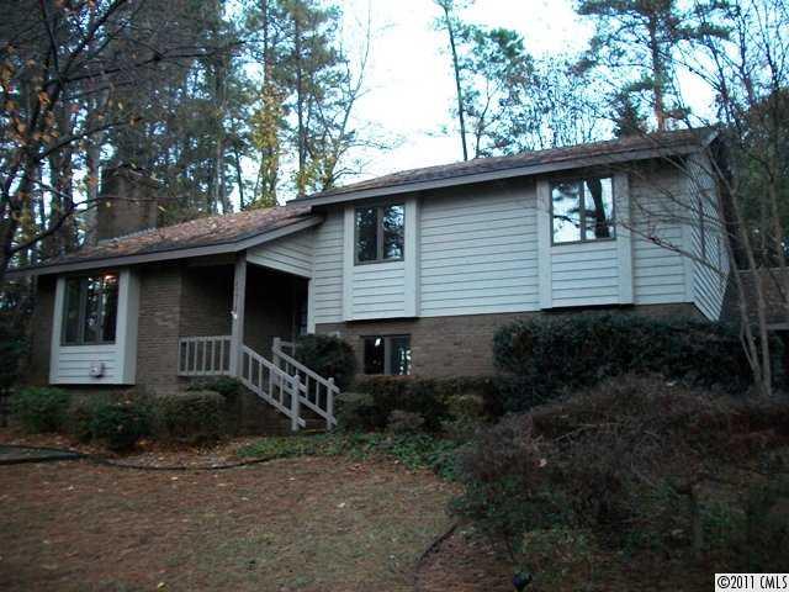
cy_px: 296
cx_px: 394
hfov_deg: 56.8
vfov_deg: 44.2
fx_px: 729
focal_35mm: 32
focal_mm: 5.7
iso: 220
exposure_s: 1/8
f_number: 2.9
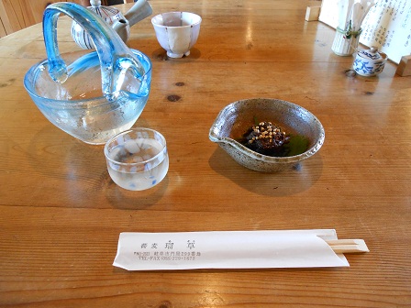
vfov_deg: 53.1
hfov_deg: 67.3
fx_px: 309
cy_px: 154
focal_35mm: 26
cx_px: 206
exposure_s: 1/10
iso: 400
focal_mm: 4.6
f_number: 3.5
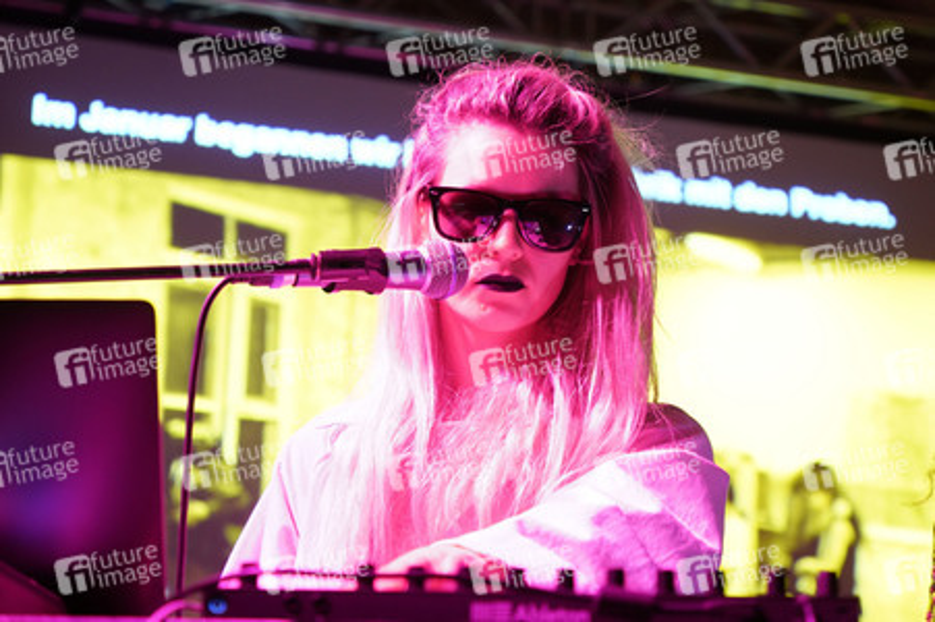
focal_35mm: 65
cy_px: 311
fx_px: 1687
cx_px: 468
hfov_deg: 31.0
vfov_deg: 20.9
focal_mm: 65
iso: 3200
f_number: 4
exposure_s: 1/50
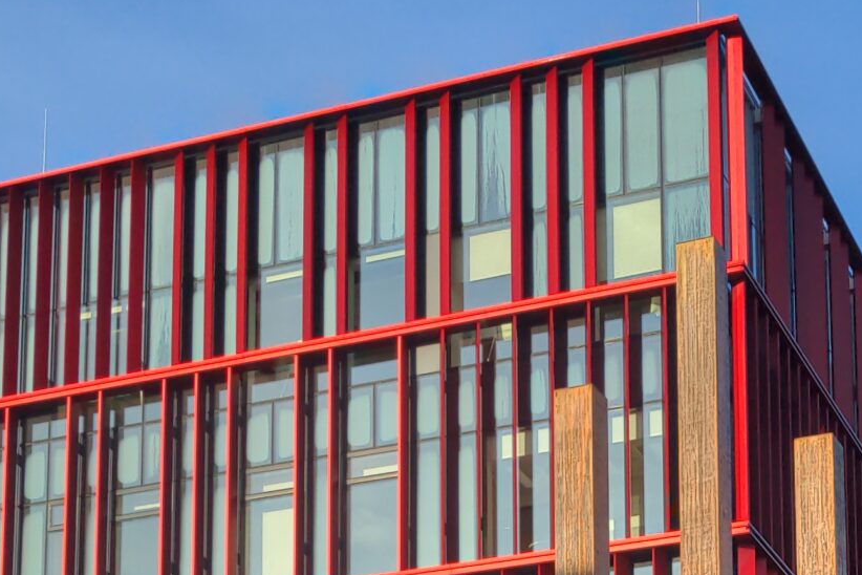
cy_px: 900
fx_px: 1939
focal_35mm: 81
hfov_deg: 24.9
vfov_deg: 15.4
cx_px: 581
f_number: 1.73
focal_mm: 4.38
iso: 57
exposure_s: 1/1676
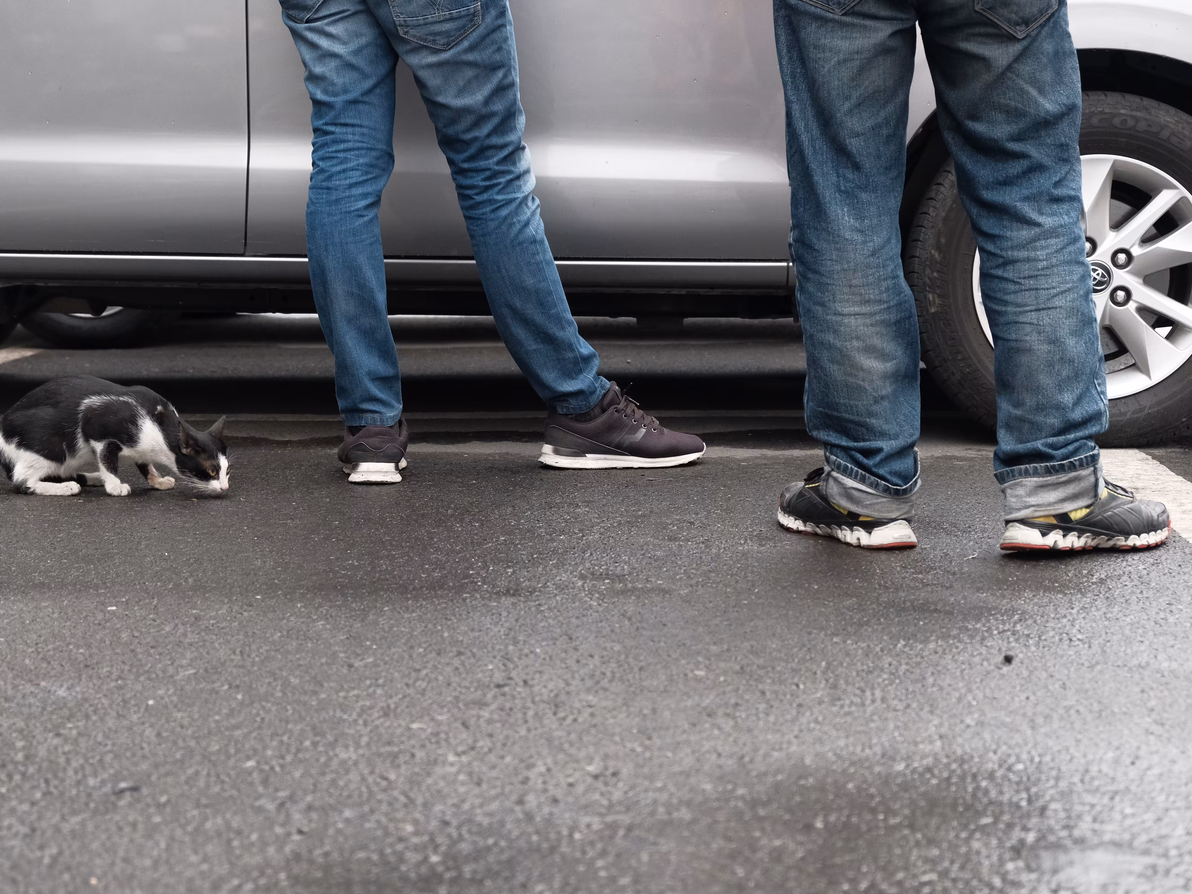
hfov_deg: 27.8
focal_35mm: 70
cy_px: 450
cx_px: 525
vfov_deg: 21.0
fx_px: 2411
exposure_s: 1/120
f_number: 4
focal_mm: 42.5
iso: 1600
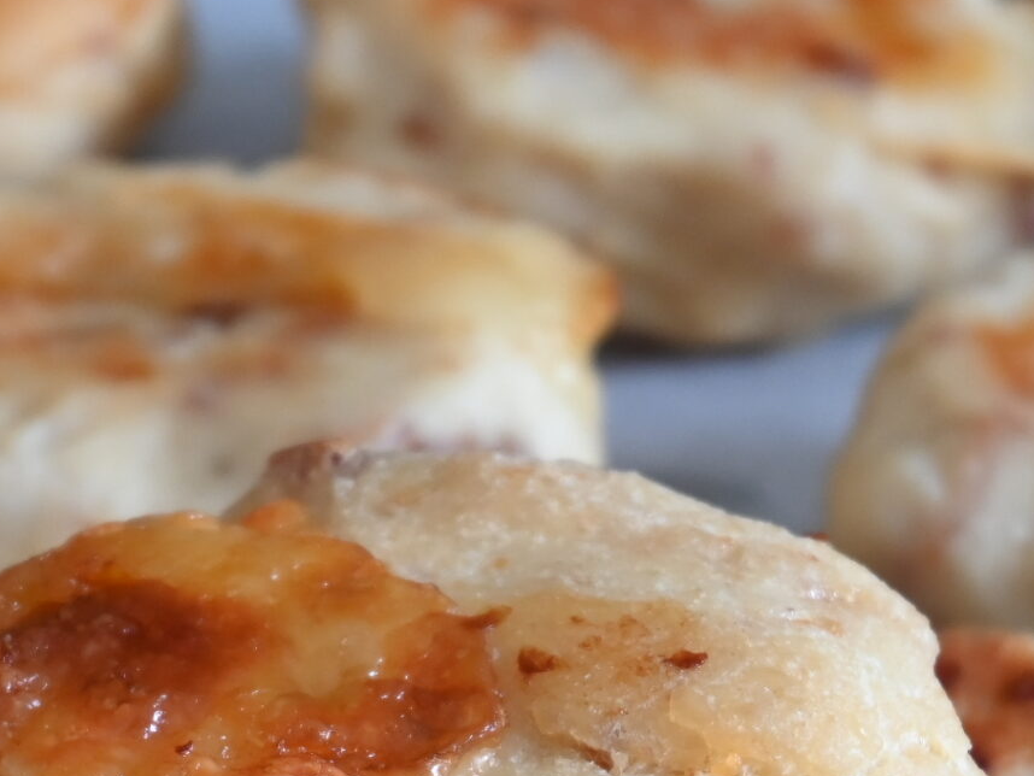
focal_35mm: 215
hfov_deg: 9.2
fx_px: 6424
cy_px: 796
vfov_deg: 6.9
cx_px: 386
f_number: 7.1
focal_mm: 50
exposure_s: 1/10
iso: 640
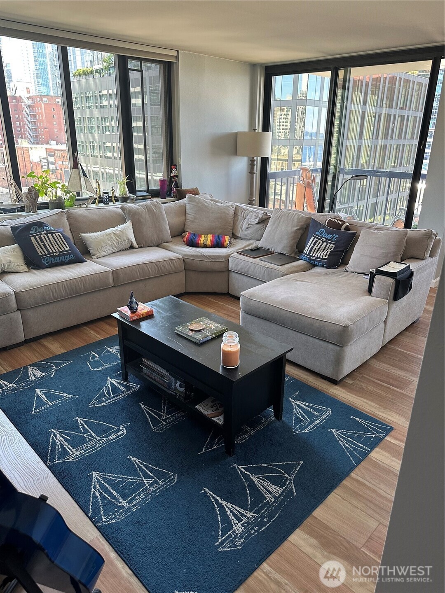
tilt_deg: -19.1
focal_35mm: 24
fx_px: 411
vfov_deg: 71.6
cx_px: 222
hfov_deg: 56.8
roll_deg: -1.6
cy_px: 296
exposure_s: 1/97
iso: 250
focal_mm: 6.86
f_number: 1.78
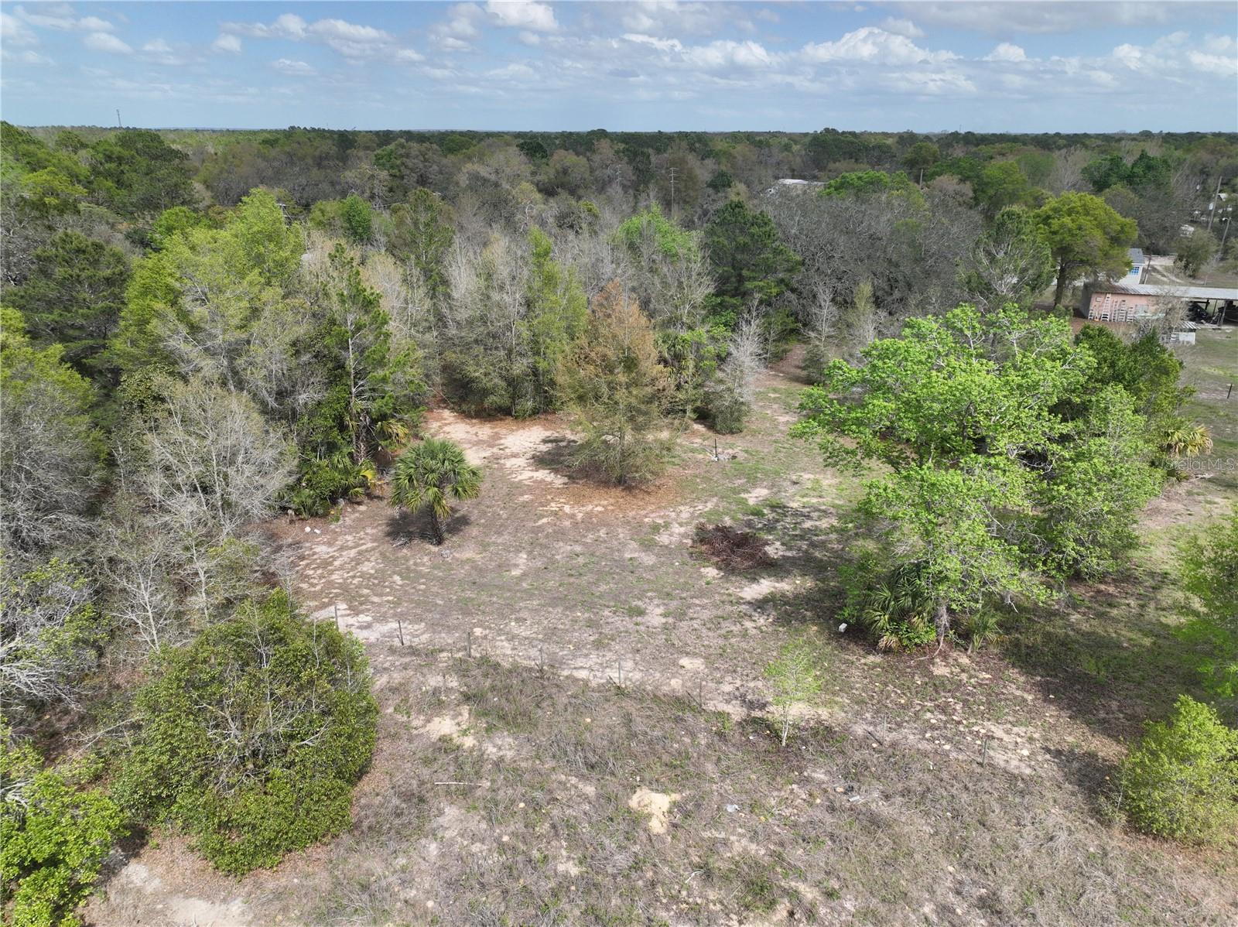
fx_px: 858
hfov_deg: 71.6
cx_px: 619
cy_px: 464
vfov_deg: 56.8
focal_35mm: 24
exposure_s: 1/2000
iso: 100
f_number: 2.8
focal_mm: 12.29
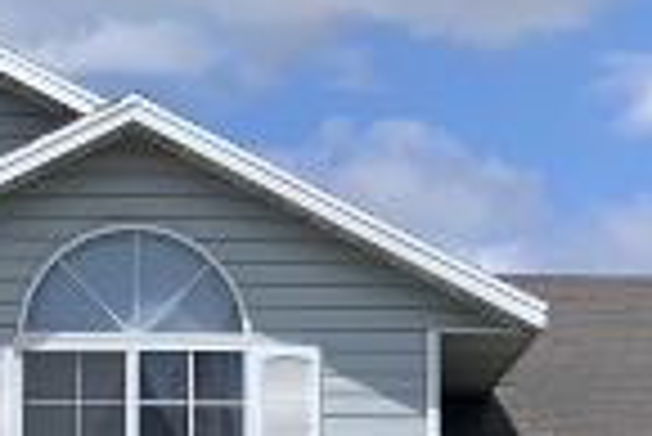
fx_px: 4315
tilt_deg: +2.5
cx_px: 373
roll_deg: -0.6
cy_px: 912
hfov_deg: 8.6
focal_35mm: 238
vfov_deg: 5.6
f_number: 2.4
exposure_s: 1/1845
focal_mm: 6
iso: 16
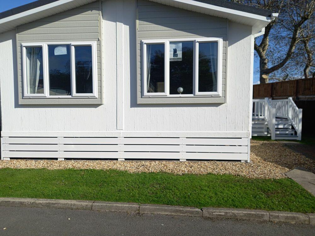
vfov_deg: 54.9
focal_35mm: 25
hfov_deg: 69.4
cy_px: 118
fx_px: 227
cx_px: 158
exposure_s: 1/993
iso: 32
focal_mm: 4.6
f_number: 2
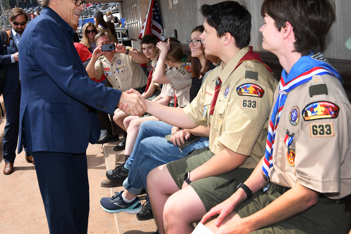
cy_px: 108
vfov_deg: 29.9
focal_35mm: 45
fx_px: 439
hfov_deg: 43.6
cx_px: 168
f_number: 10
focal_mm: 34
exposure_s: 1/250
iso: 200
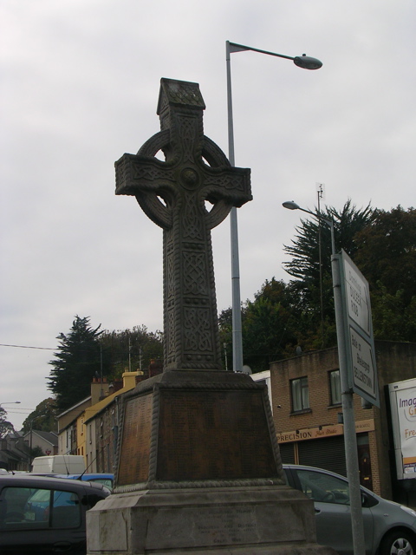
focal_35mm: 63
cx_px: 208
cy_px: 278
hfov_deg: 23.3
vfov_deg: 30.7
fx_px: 1009
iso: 50
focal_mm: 9.6
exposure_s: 1/407
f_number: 3.5
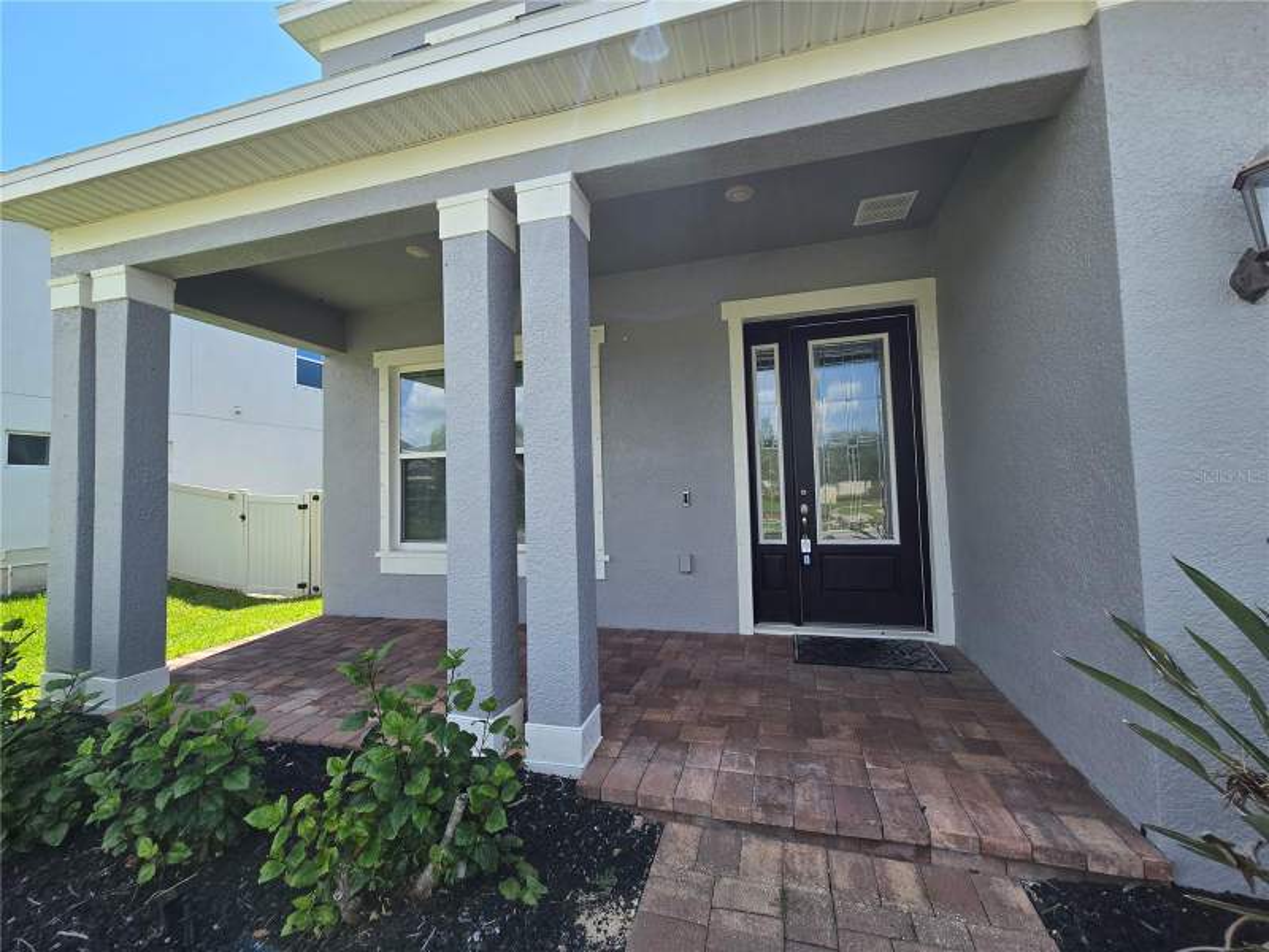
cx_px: 634
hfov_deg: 106.2
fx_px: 477
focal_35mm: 13
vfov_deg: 89.9
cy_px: 476
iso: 50
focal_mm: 2.2
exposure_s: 1/960
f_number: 2.2
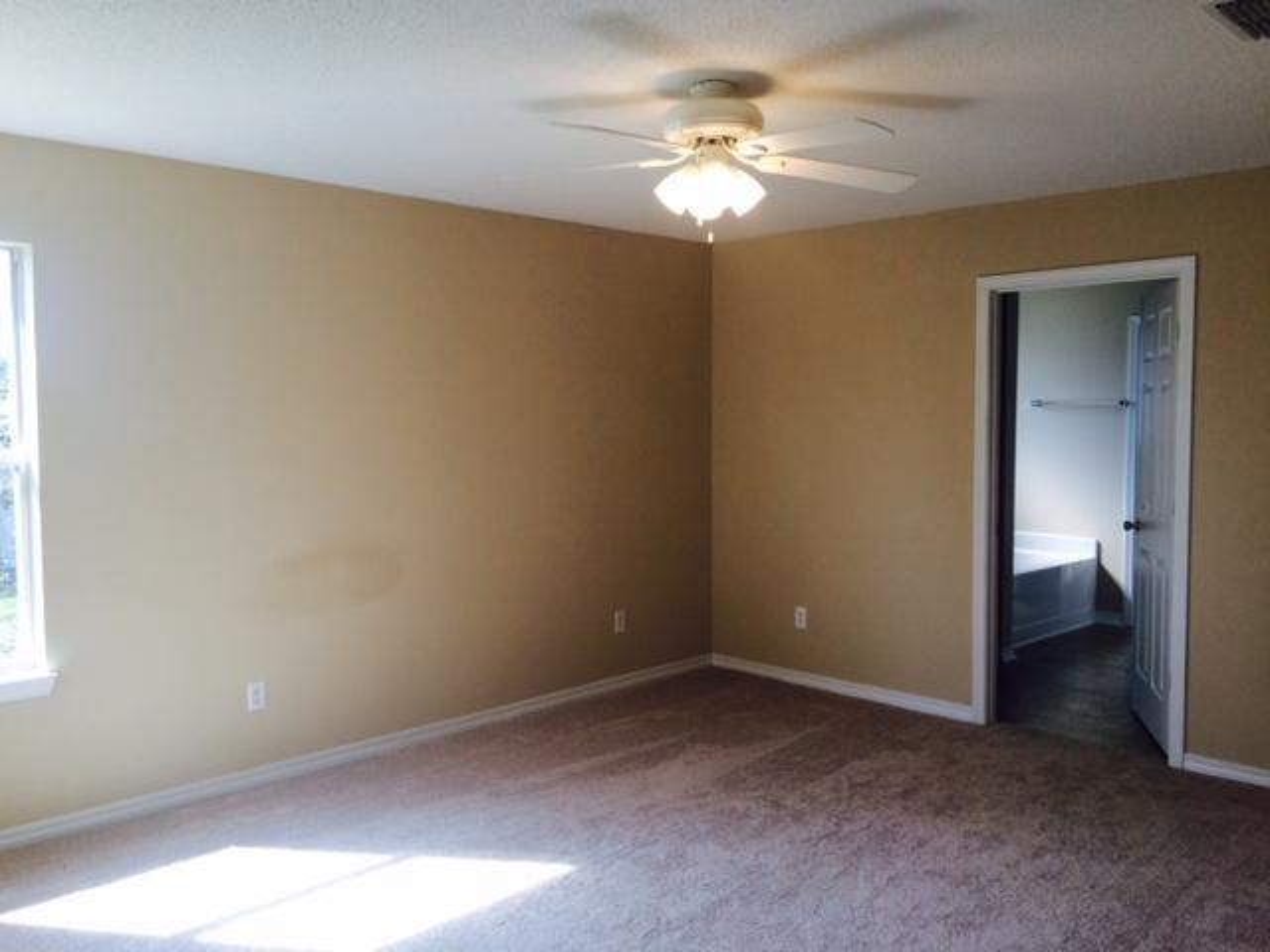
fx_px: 1064
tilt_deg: -5.3
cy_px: 476
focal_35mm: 29
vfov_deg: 48.2
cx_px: 635
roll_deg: -0.1
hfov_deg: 61.7
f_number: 2.2
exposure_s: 1/120
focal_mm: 4.15
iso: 40
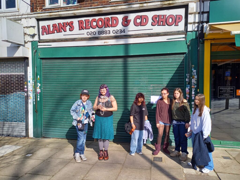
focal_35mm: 25
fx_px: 173
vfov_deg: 54.9
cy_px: 90
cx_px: 120
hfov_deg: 69.4
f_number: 1.8
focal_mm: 4.65
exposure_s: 1/539
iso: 50
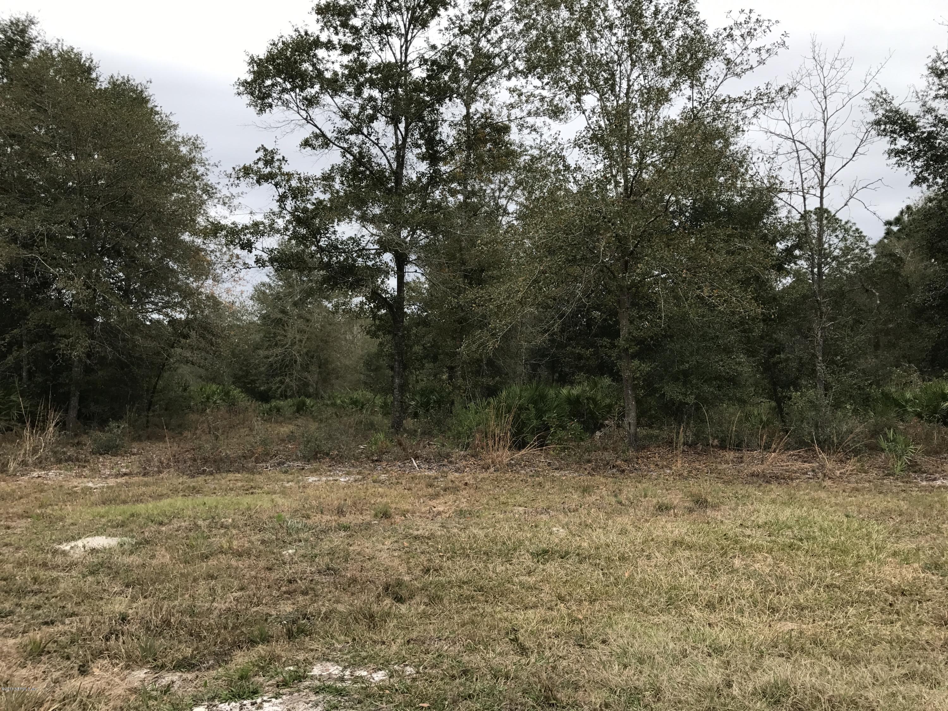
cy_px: 356
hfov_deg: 63.4
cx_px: 474
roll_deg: -0.6
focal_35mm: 28
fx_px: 767
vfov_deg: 49.7
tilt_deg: +2.9
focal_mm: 3.99
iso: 20
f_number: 1.8
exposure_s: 1/714
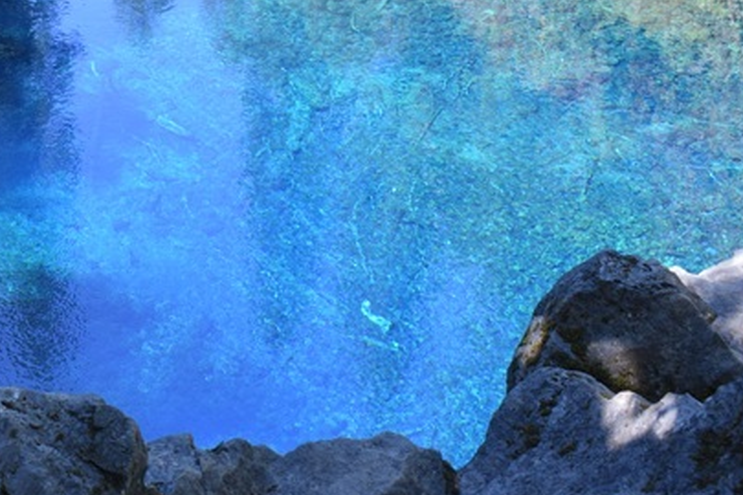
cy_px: 119
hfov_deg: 31.7
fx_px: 1238
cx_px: 64
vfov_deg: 22.4
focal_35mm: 60
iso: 400
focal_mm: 18
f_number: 6.3
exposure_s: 1/160
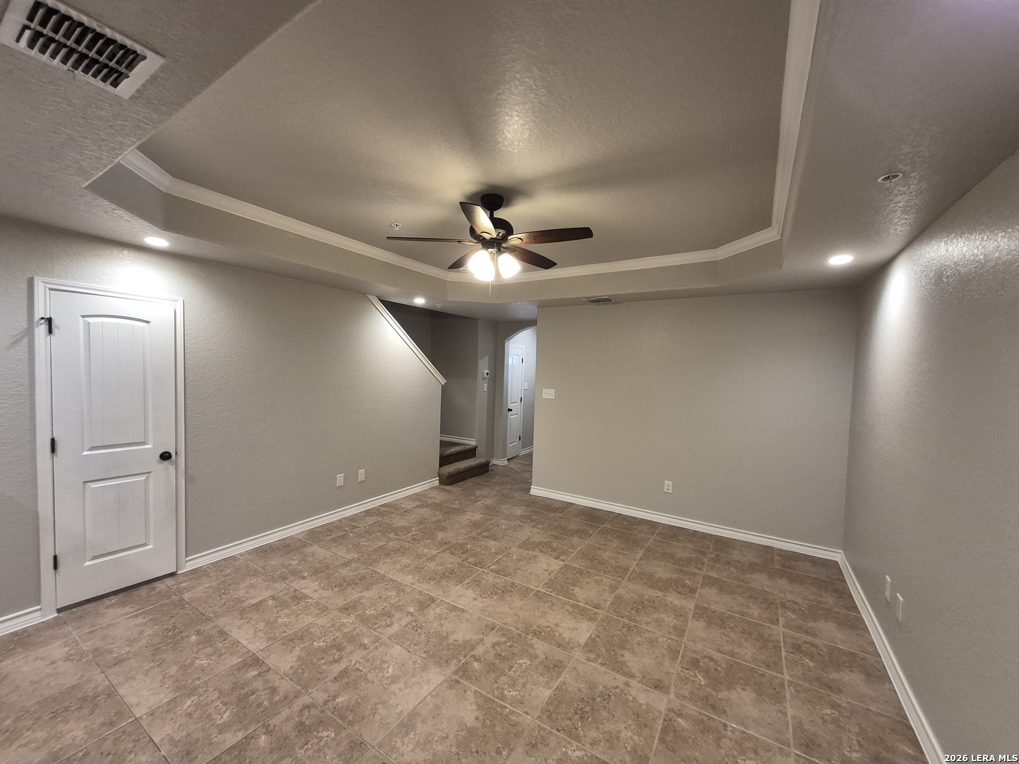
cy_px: 382
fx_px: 383
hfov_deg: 106.2
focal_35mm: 13
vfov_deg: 89.9
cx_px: 510
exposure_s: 1/60
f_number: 2.2
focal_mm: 1.74
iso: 320
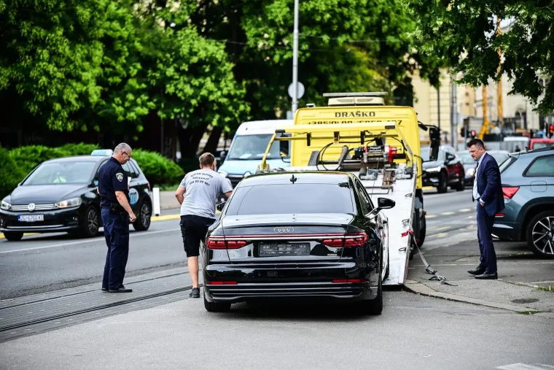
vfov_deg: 12.5
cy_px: 185
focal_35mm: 110
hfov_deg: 18.6
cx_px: 277
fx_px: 1693
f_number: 2.8
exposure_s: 1/3200
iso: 640
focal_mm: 110
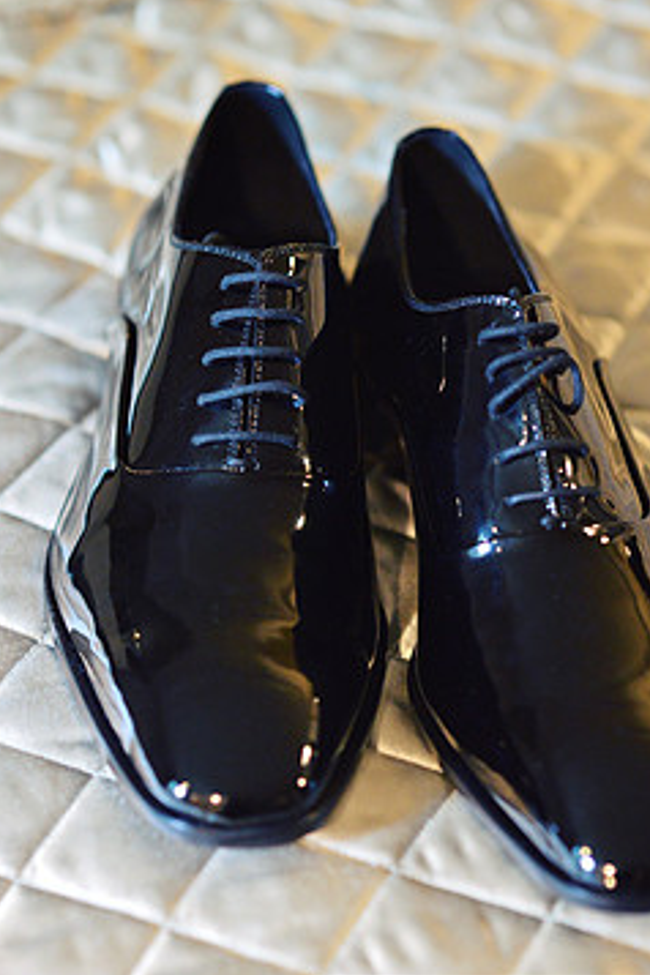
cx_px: 386
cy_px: 533
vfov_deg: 19.1
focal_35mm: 107
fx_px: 2898
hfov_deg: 12.8
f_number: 2.5
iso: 6400
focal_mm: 85
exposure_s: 1/200
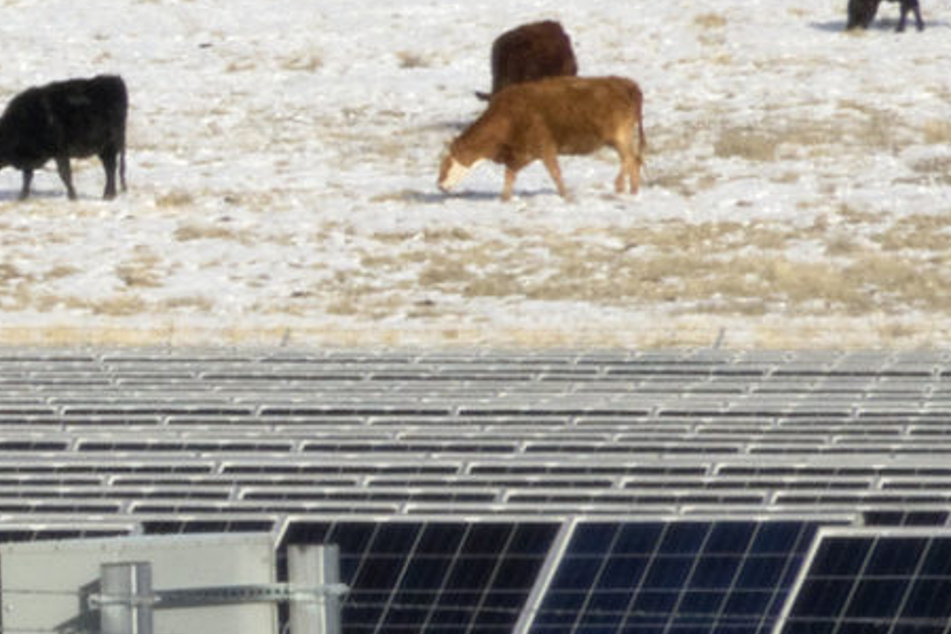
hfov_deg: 1.3
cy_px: 555
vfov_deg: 0.9
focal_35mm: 1599
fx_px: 42237
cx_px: -1046
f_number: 16
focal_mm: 128.59
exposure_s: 1/400
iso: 400
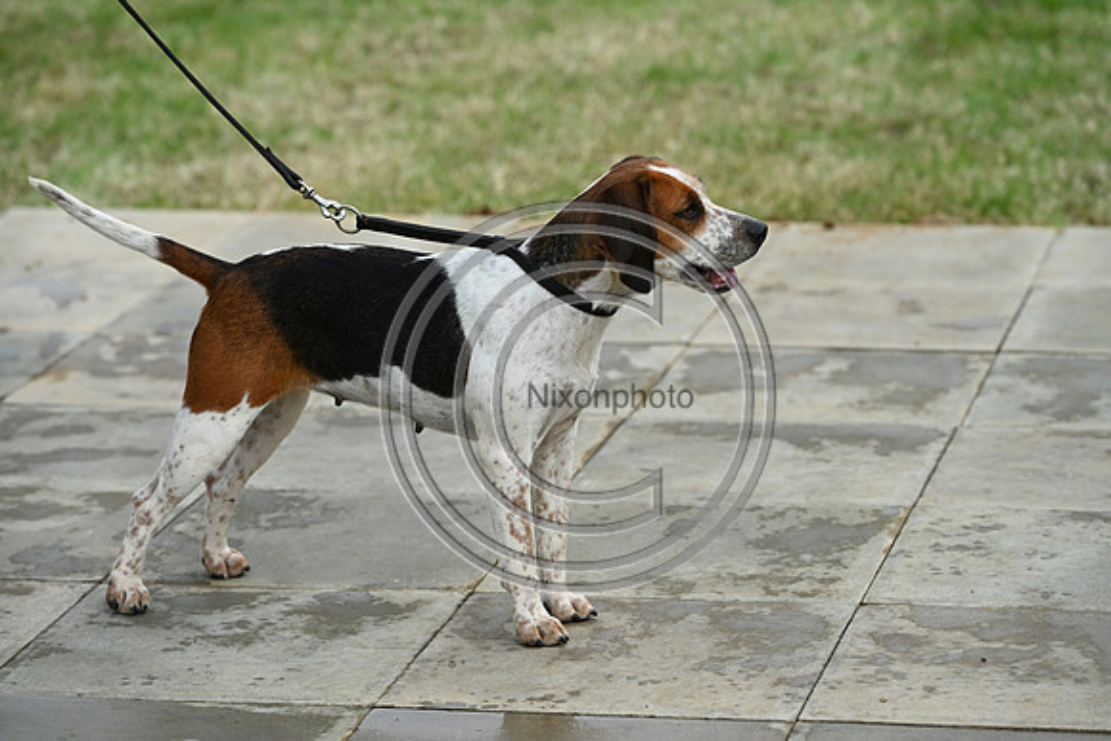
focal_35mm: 135
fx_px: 4167
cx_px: 556
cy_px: 370
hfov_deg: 15.2
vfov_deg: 10.2
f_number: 4.5
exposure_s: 1/1000
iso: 360
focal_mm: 135
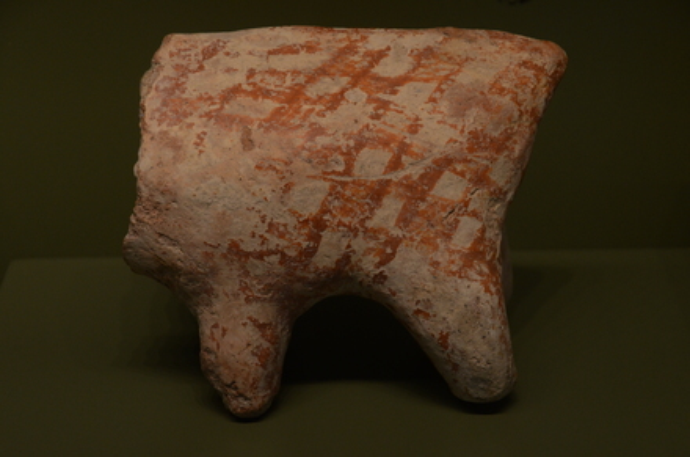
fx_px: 2007
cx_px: 345
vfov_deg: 13.0
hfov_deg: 19.5
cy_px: 228
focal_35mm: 105
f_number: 5.3
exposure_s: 1/320
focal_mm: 70
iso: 1000
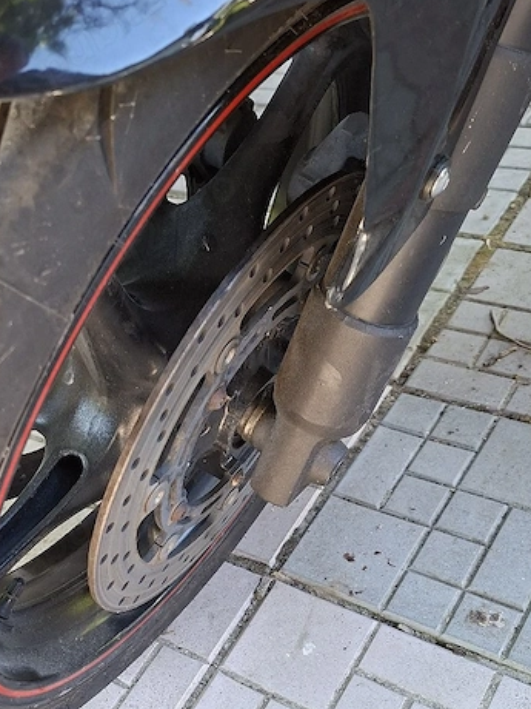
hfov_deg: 35.8
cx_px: 199
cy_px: 526
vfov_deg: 45.3
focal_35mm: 40
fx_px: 818
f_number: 1.8
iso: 200
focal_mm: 5.54
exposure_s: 1/100
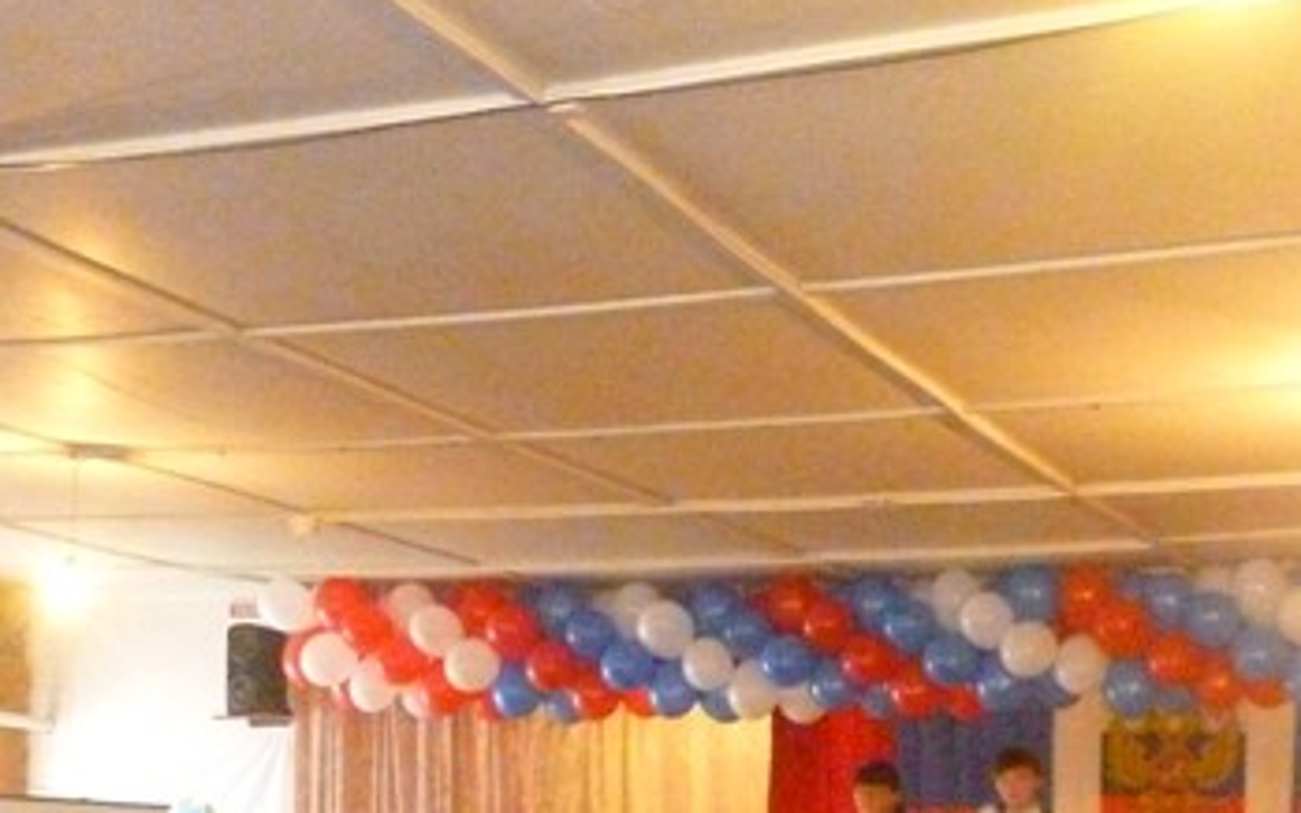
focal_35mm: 68
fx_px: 2411
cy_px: 869
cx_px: 742
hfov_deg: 30.2
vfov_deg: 18.5
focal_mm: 5
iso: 1600
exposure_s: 1/60
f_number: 3.1
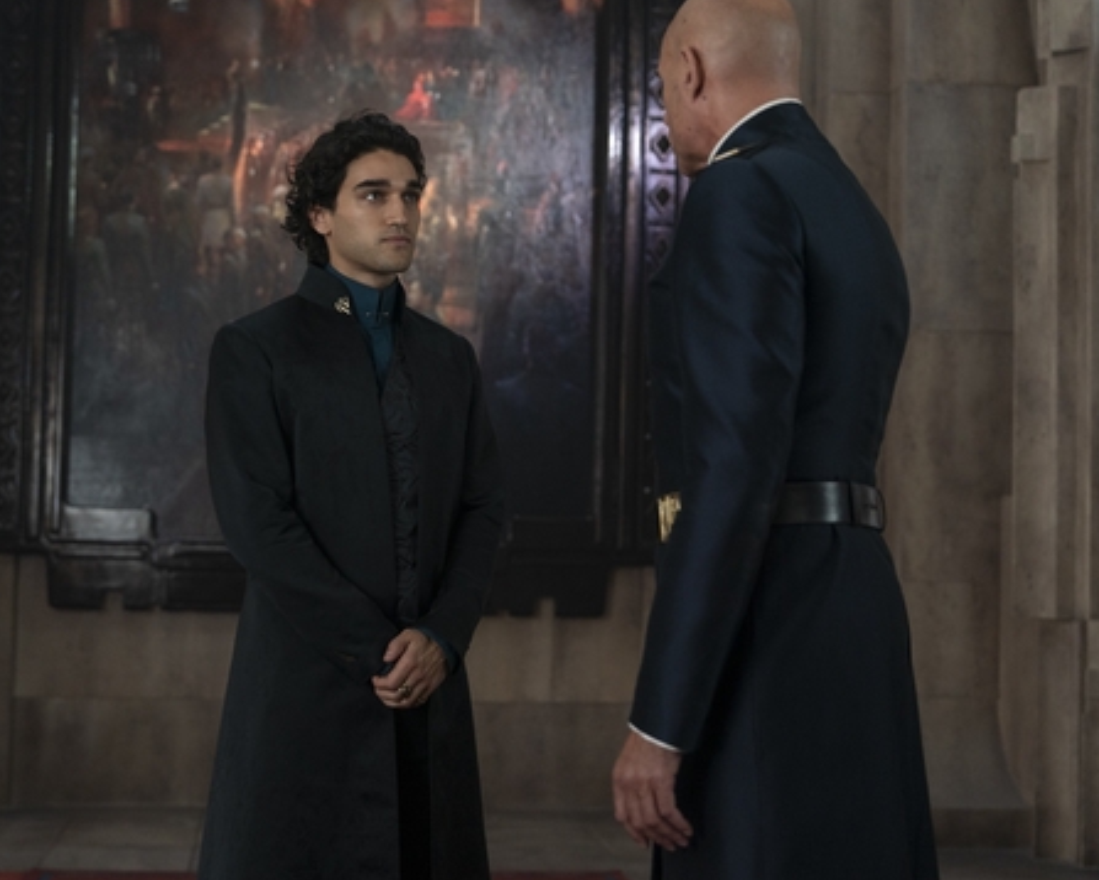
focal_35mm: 58
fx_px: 1887
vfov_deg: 26.3
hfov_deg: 32.4
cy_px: 430
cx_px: 467
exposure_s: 1/160
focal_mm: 49
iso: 2000
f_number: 2.8
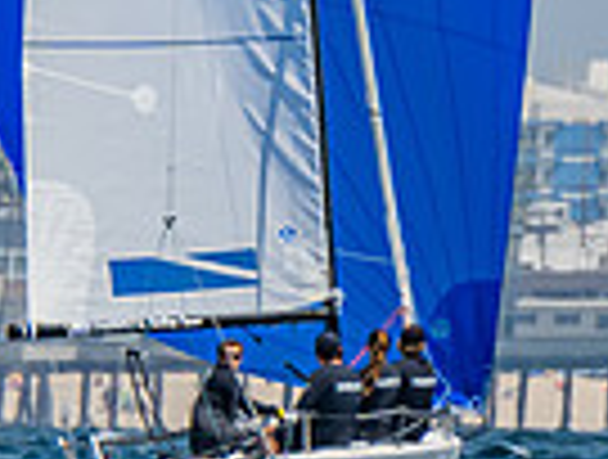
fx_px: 44750
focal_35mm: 2541
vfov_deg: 0.6
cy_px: -454
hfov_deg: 0.8
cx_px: -85
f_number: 6.3
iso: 400
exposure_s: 1/2000
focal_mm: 390
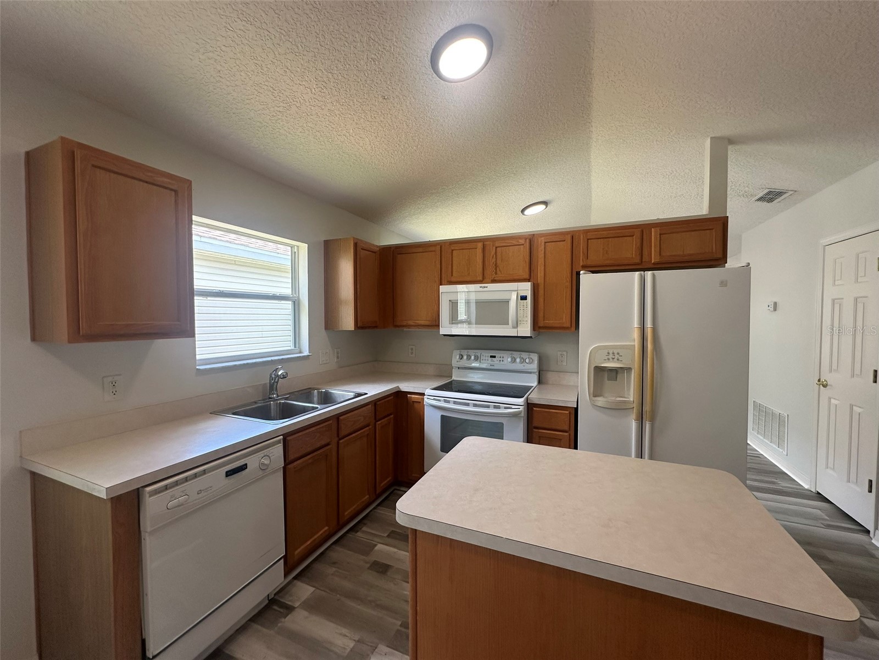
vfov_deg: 85.7
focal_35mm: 14
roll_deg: -0.7
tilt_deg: -2.2
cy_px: 330
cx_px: 440
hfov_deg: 102.1
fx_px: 356
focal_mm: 2.22
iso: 125
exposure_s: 1/120
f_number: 2.2
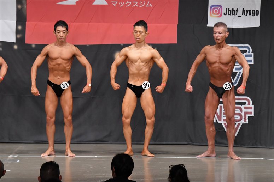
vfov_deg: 6.8
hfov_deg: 10.2
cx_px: 137
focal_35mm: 202
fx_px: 1537
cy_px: 91
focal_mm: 135
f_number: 5.6
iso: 5000
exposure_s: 1/400
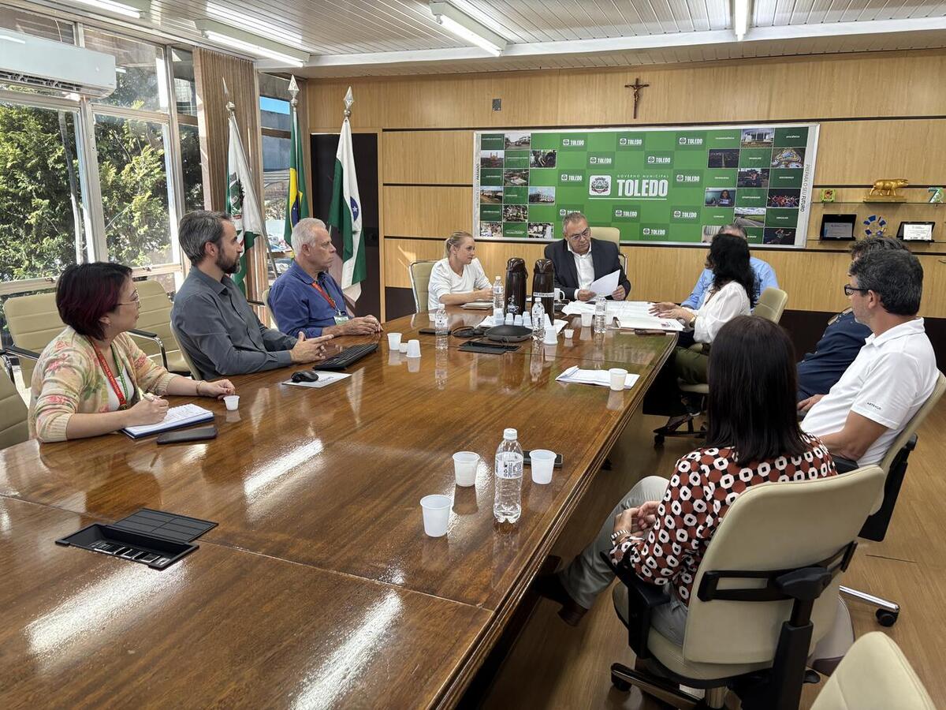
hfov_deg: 67.3
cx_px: 473
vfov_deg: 53.1
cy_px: 355
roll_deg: -0.2
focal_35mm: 26
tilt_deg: -12.4
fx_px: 711
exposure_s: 1/60
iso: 160
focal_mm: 5.96
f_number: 1.6
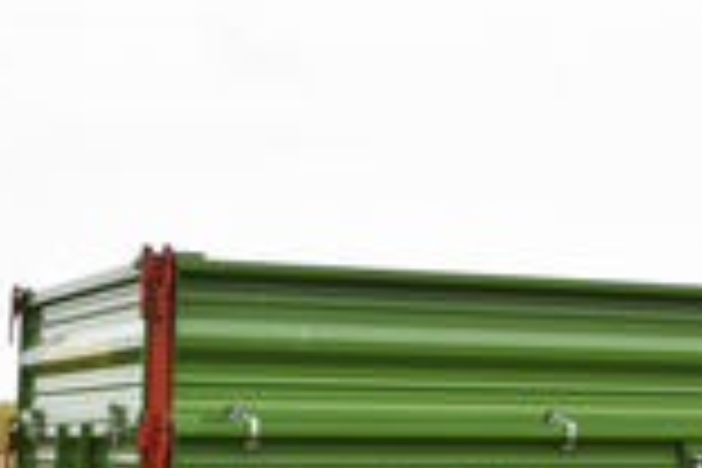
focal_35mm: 106
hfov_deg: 18.3
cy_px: 308
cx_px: 850
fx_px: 2067
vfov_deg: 12.9
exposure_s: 1/500
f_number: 11
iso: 400
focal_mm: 22
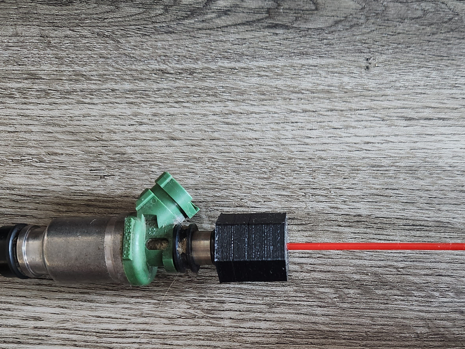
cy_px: 278
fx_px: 524
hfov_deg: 46.9
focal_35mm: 39
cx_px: 322
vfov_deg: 35.6
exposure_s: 1/24
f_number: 1.8
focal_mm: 5.4
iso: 640
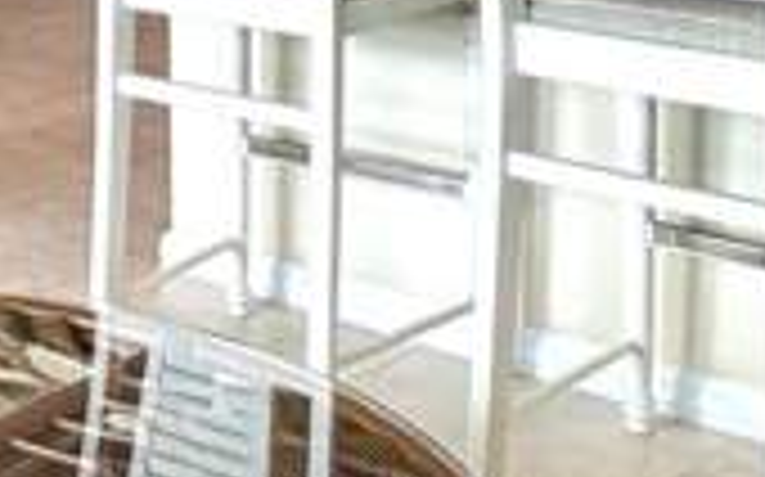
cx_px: -688
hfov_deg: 17.3
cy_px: -189
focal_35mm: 93
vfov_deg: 13.4
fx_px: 1938
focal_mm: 2.22
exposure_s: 1/120
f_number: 2.2
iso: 100
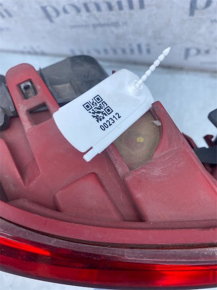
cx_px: 108
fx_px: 217
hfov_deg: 53.1
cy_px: 145
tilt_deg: -80.1
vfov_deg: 67.3
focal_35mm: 26
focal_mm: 4.25
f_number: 1.8
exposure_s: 1/597
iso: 32
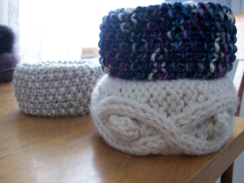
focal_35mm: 35
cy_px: 92
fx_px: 247
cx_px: 120
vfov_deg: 40.7
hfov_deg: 52.6
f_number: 2.8
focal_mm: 5.7
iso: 177
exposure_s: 1/8
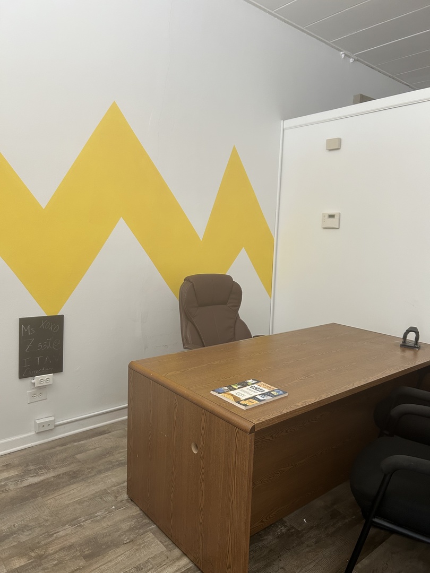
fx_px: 431
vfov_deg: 67.3
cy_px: 286
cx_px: 215
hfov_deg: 53.1
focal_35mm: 26
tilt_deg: -6.6
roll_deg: -1.6
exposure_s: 1/85
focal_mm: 5.7
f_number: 1.5
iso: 125
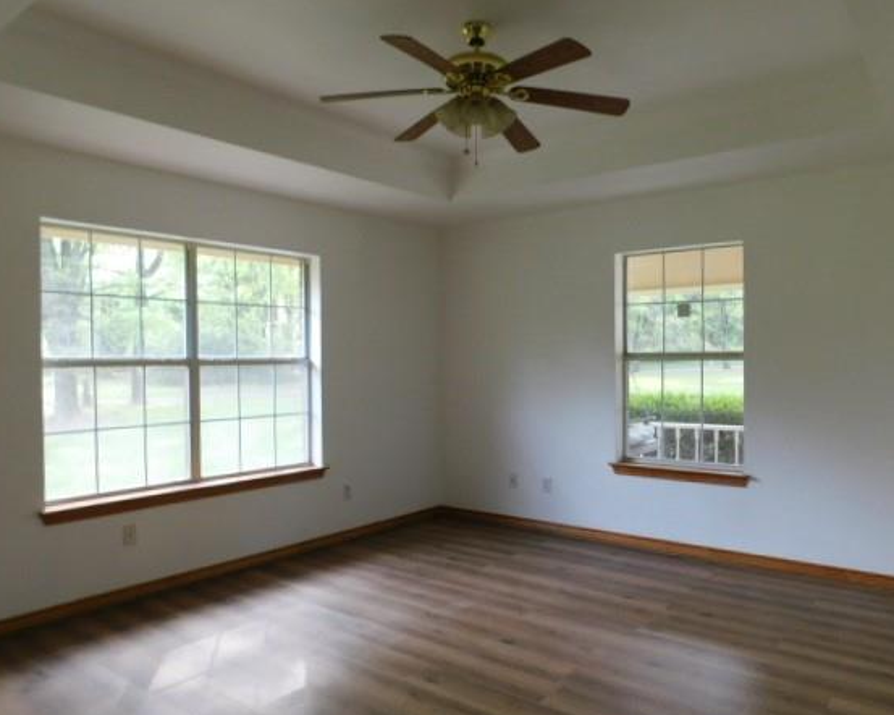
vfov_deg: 54.9
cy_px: 372
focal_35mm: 26
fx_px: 688
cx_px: 472
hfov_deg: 66.0
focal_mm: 4
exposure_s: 1/30
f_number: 3
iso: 140
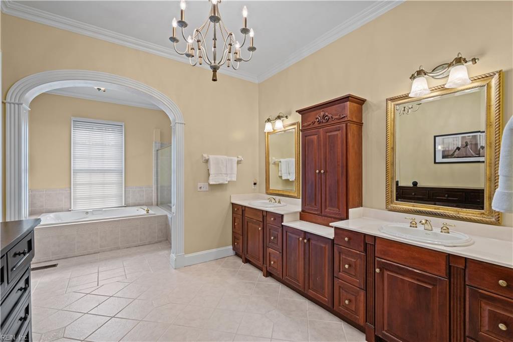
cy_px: 171
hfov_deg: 96.8
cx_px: 256
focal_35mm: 16
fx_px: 228
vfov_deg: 73.7
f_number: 7.1
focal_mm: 16
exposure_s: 1/8
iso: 400
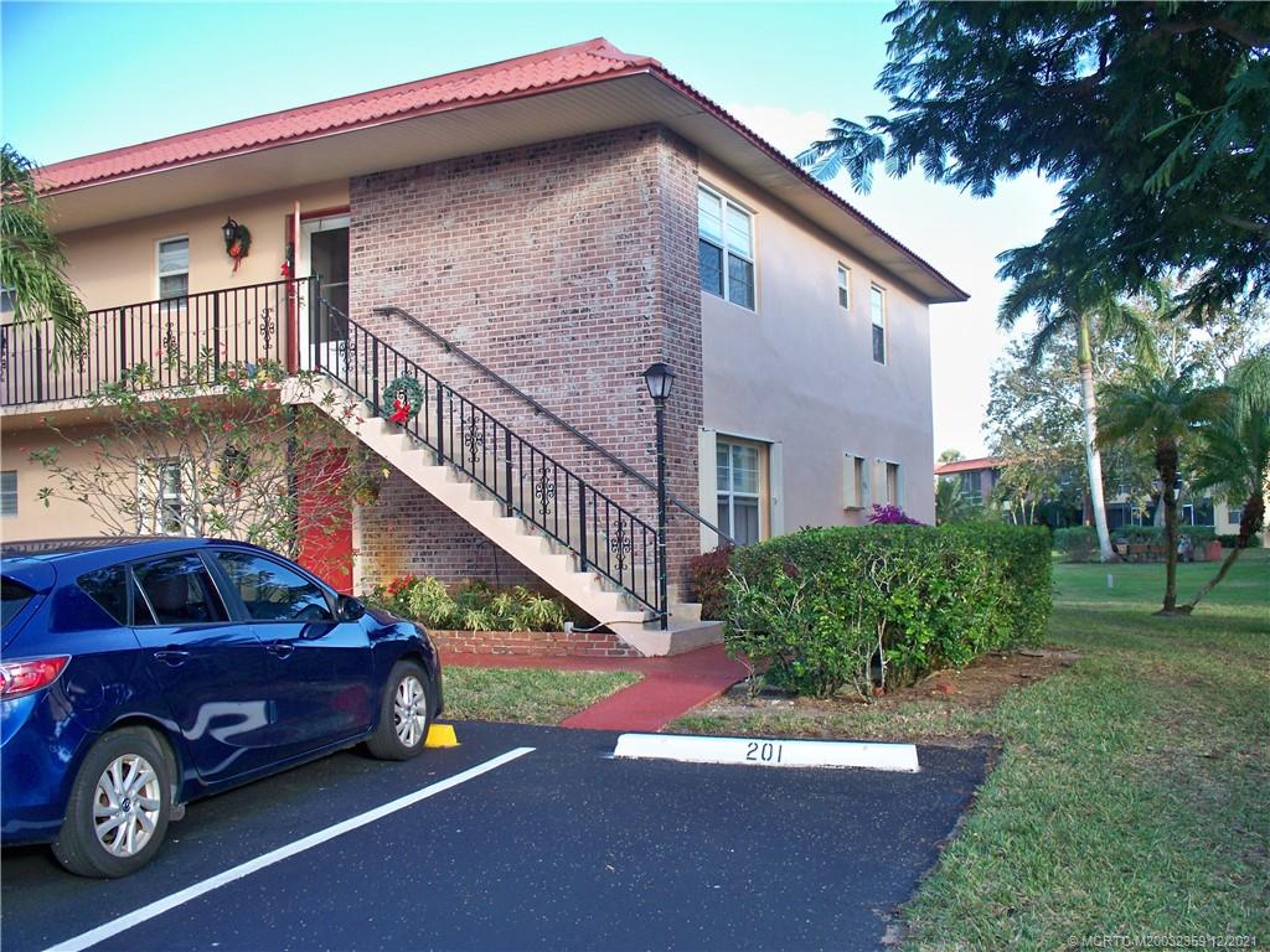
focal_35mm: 35
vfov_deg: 40.7
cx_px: 635
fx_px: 1284
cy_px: 476
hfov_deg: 52.6
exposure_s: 1/200
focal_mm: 7.54
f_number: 2.8
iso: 80
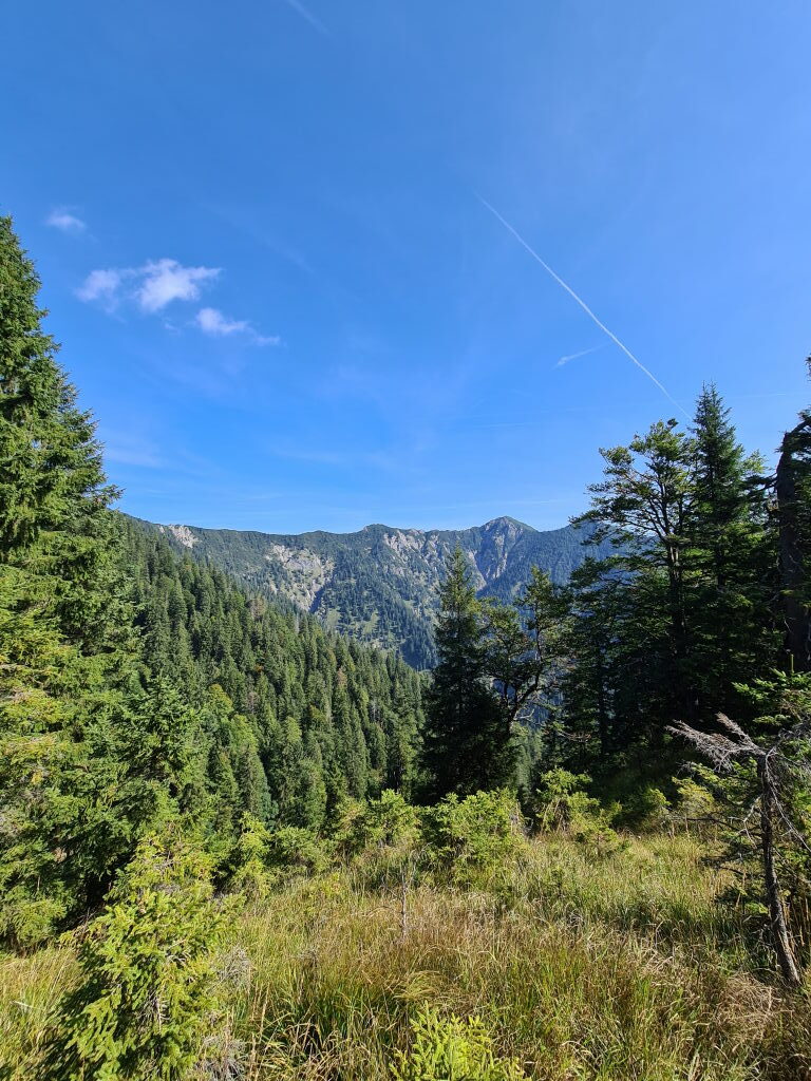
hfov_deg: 89.9
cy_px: 540
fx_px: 406
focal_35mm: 13
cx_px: 406
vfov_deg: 106.2
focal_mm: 2.2
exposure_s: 1/1224
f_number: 2.2
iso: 64
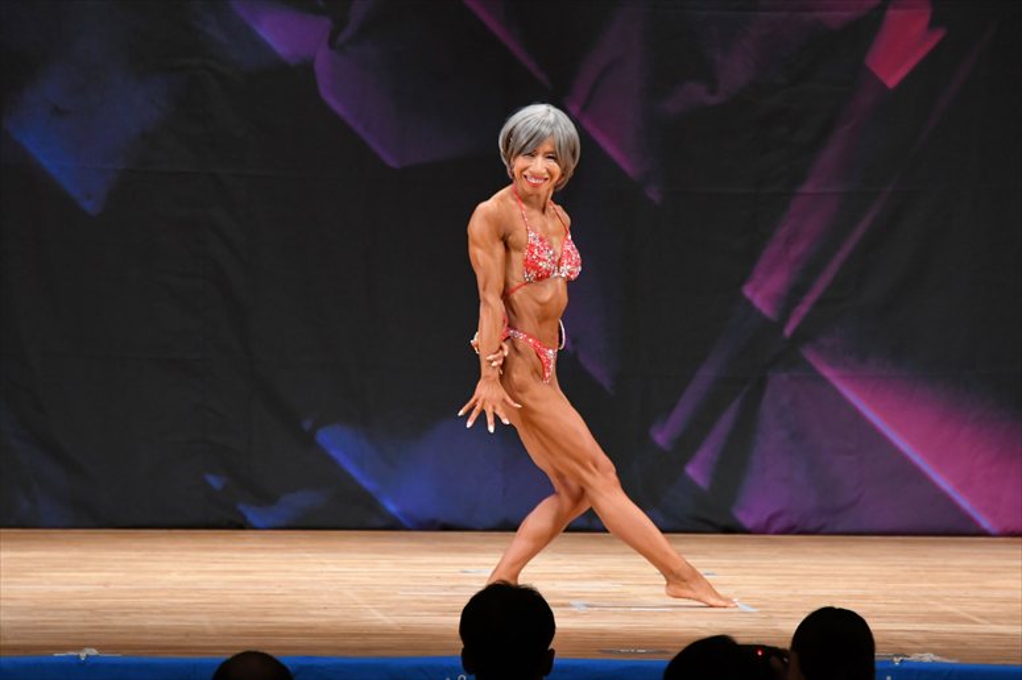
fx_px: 8087
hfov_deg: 7.2
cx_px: 511
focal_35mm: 285
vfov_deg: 4.8
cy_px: 340
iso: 3200
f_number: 5.6
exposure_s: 1/400
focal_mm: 190
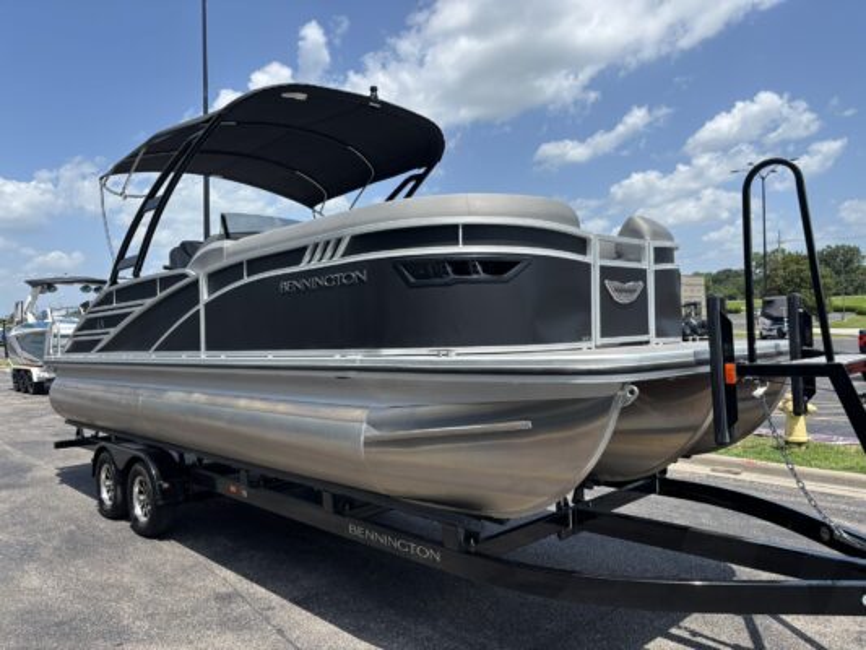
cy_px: 325
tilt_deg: +1.2
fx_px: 651
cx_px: 433
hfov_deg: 67.3
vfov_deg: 53.1
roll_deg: +3.2
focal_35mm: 26
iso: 50
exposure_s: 1/2710
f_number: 1.6
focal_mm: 5.96
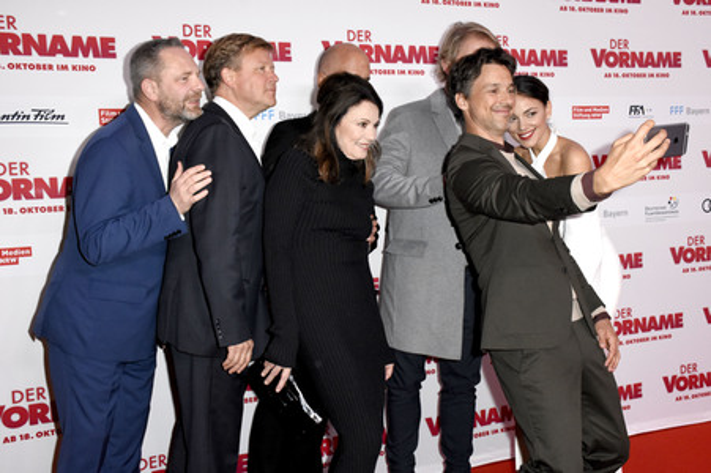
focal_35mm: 39
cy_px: 236
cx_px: 356
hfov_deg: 49.6
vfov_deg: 34.2
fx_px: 770
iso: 3200
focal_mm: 26
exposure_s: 1/160
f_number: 6.3
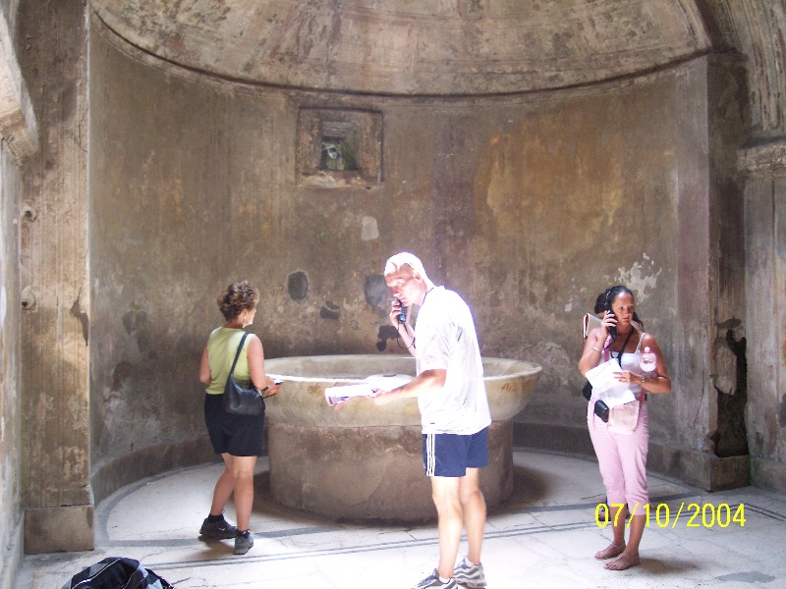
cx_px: 393
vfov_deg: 37.7
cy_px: 294
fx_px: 863
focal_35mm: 38
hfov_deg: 49.0
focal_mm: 8
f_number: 2.8
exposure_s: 1/30
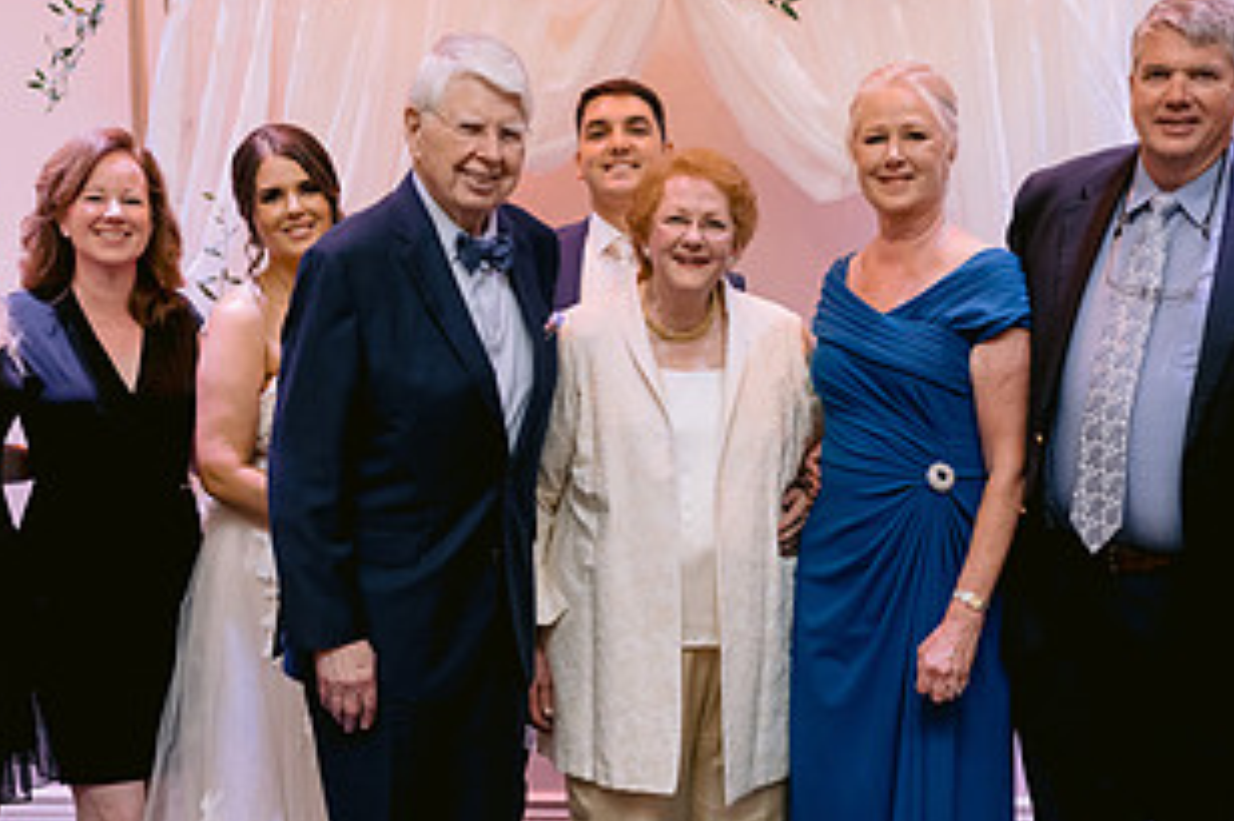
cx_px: 521
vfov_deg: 20.4
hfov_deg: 30.5
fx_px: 2261
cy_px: 603
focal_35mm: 66
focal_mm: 35
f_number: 2.2
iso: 1250
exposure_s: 1/125
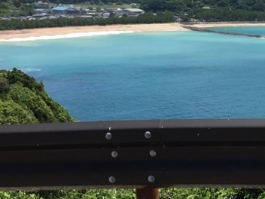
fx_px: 505
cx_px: 243
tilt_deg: -2.8
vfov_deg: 21.4
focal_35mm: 66
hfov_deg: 28.2
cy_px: -5
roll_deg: -3.0
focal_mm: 4.15
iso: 32
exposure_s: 1/1883
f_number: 2.2
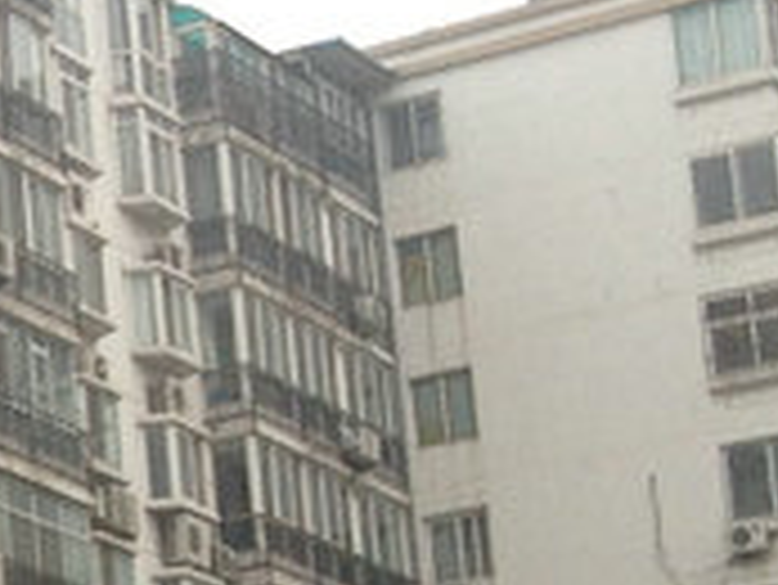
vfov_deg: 7.1
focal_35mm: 207
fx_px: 4656
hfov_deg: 8.5
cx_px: -1282
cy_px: 770
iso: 50
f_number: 2.4
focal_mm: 4.28
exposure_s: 1/968
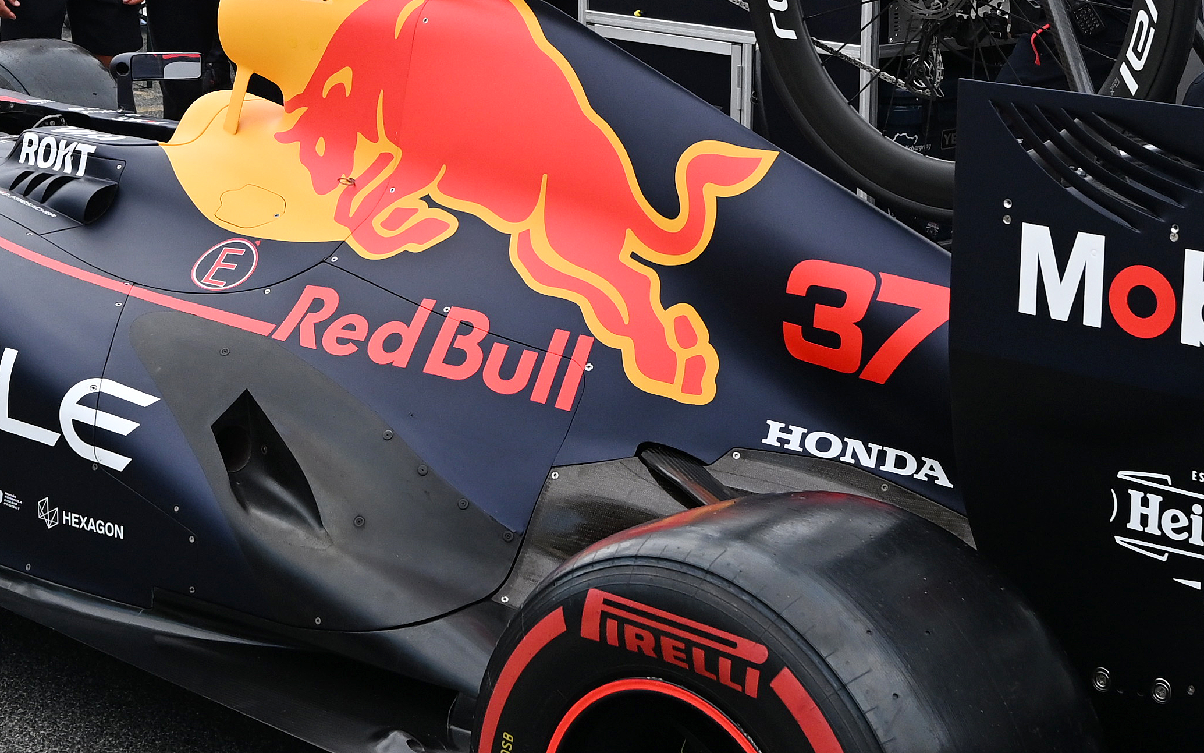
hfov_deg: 26.5
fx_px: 2527
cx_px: 324
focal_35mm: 77
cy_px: 82
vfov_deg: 16.7
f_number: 4.5
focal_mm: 19.5
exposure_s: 1/1250
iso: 320
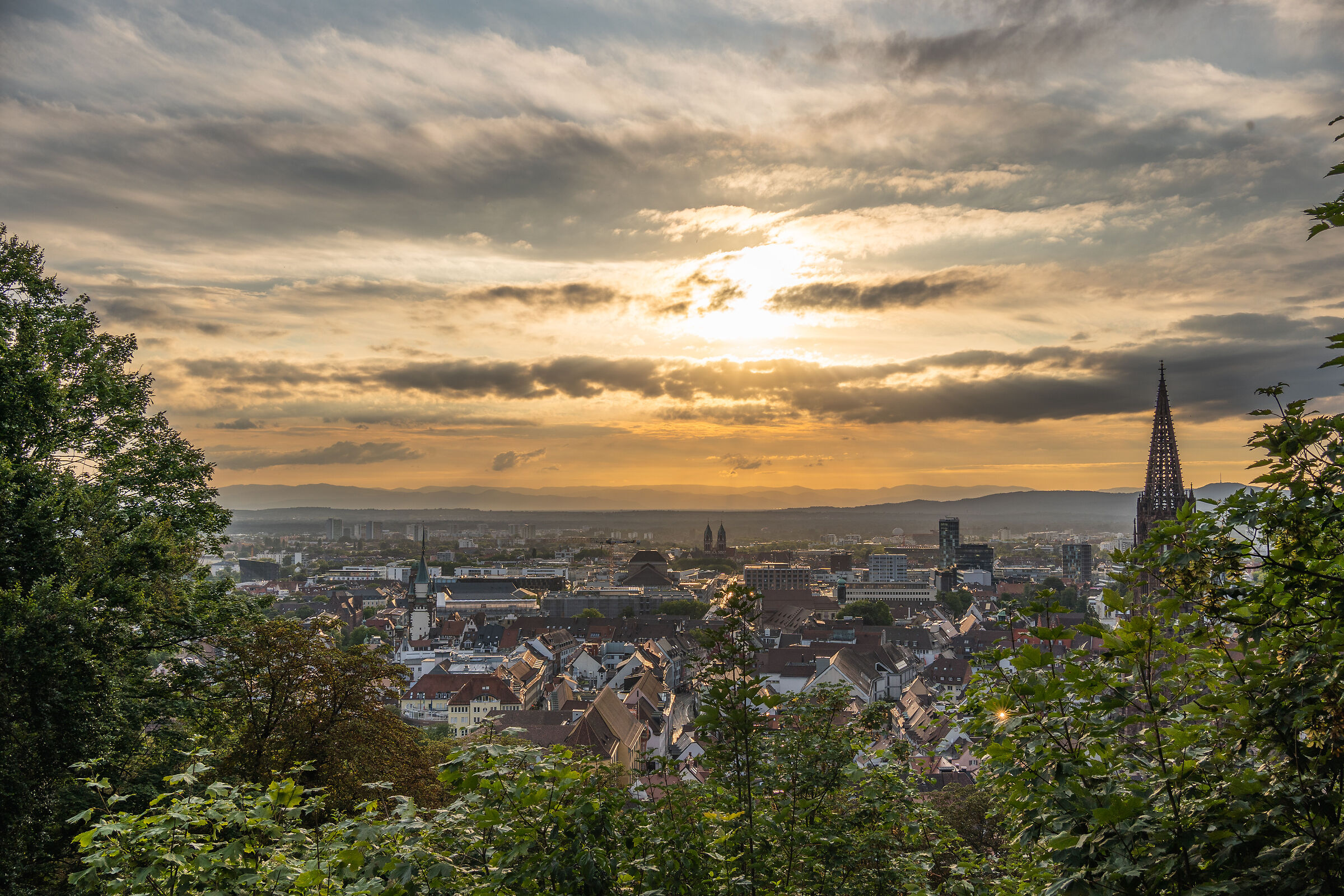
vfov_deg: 37.9
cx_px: 672
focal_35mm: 35
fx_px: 1307
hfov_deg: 54.4
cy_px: 448
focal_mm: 35
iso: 100
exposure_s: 1/200
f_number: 13
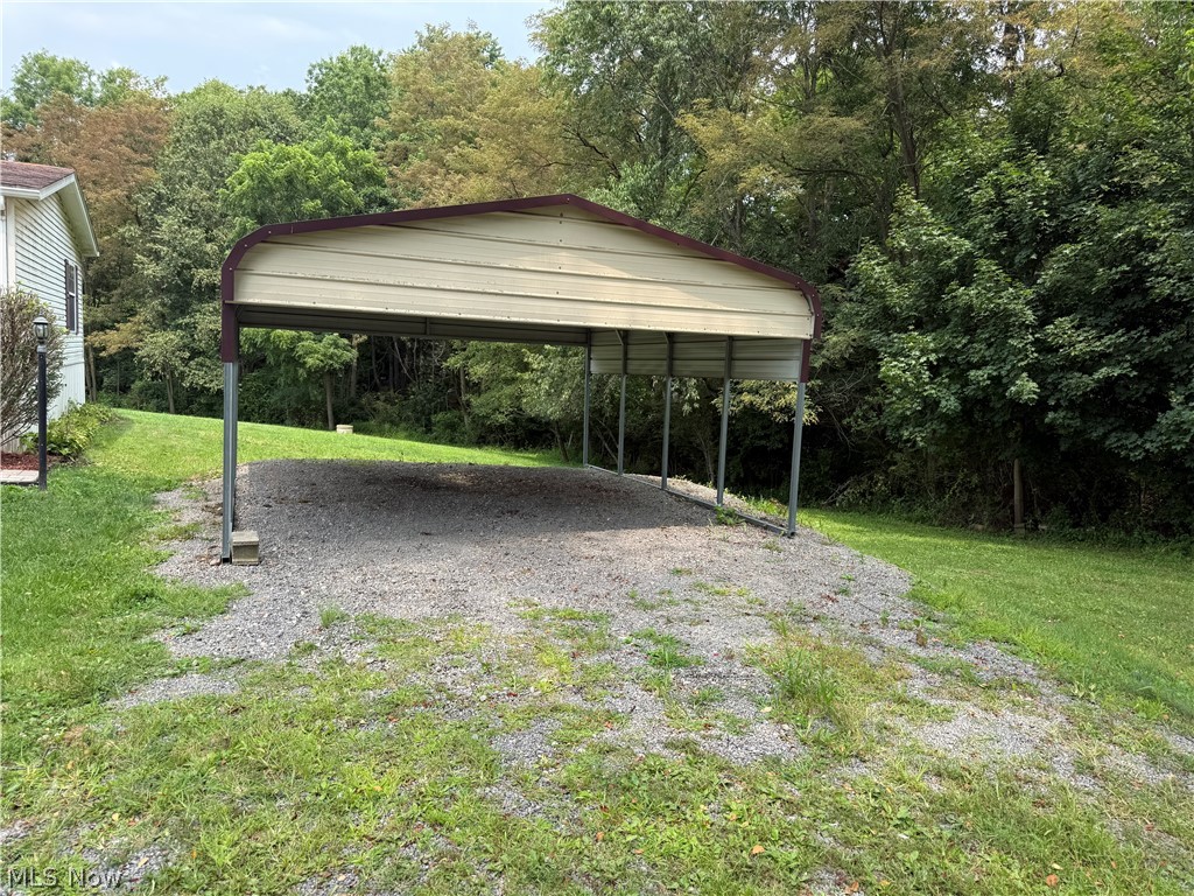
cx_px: 597
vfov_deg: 56.8
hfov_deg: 71.6
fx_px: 828
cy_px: 448
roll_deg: -2.6
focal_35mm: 24
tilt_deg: -6.0
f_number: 1.78
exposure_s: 1/992
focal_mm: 6.76
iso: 80
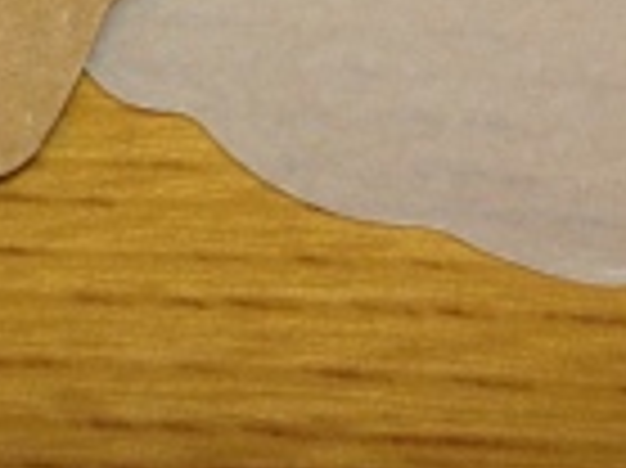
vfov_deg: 11.2
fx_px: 2277
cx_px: 27
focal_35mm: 126
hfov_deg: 15.4
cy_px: -259
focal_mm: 4.28
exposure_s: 1/20
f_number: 2.4
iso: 125
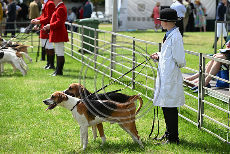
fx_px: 741
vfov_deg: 11.8
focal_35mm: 116
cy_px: 77
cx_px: 115
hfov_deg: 17.6
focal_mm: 116
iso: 220
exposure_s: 1/1250
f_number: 4.5
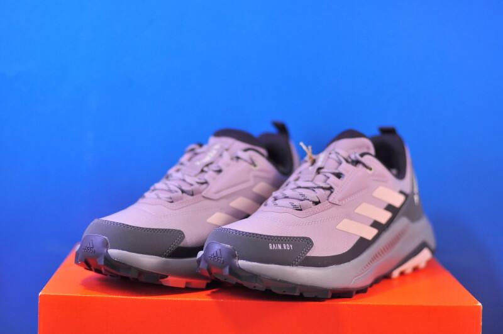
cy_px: 167
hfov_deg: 27.0
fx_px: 1046
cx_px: 252
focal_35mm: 75
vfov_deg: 18.1
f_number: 2
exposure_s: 1/320
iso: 250
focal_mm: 50
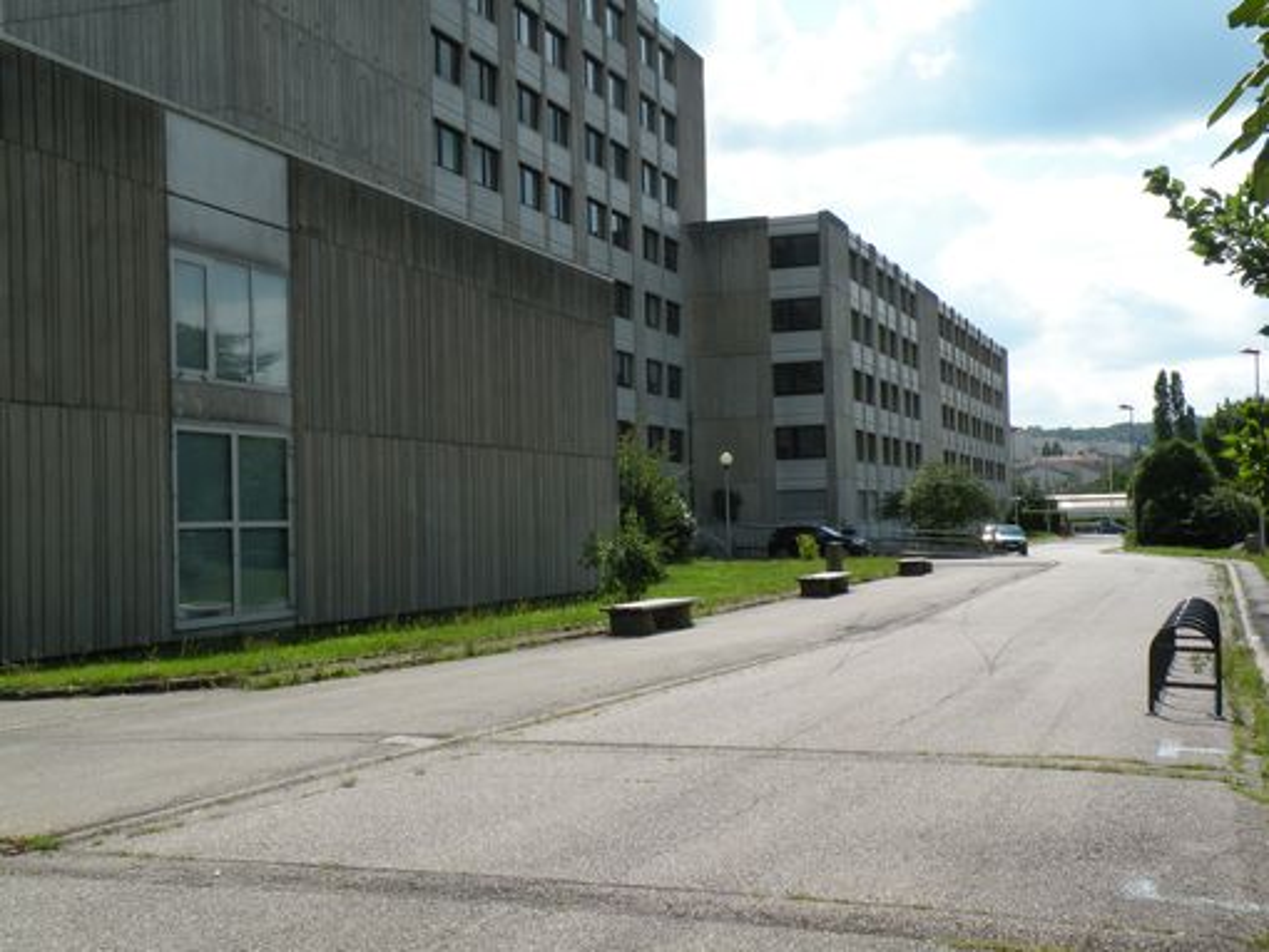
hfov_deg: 44.8
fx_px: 1540
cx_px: 634
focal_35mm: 42
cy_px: 476
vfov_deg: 34.4
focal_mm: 7.4
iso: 64
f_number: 6.3
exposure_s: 1/286
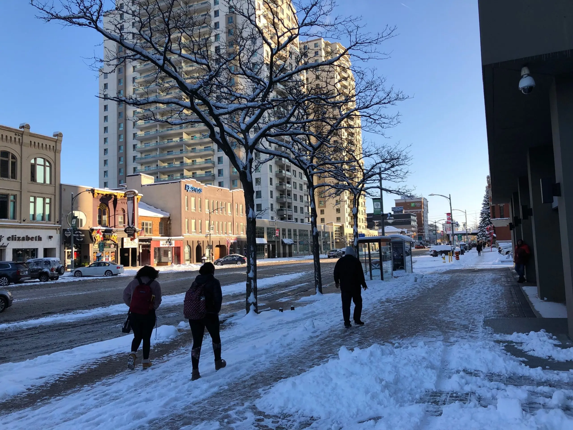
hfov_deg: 63.4
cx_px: 286
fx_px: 463
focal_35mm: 28
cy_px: 215
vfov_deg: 49.7
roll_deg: +1.8
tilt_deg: +4.2
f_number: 1.8
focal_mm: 3.99
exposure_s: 1/787
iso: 20
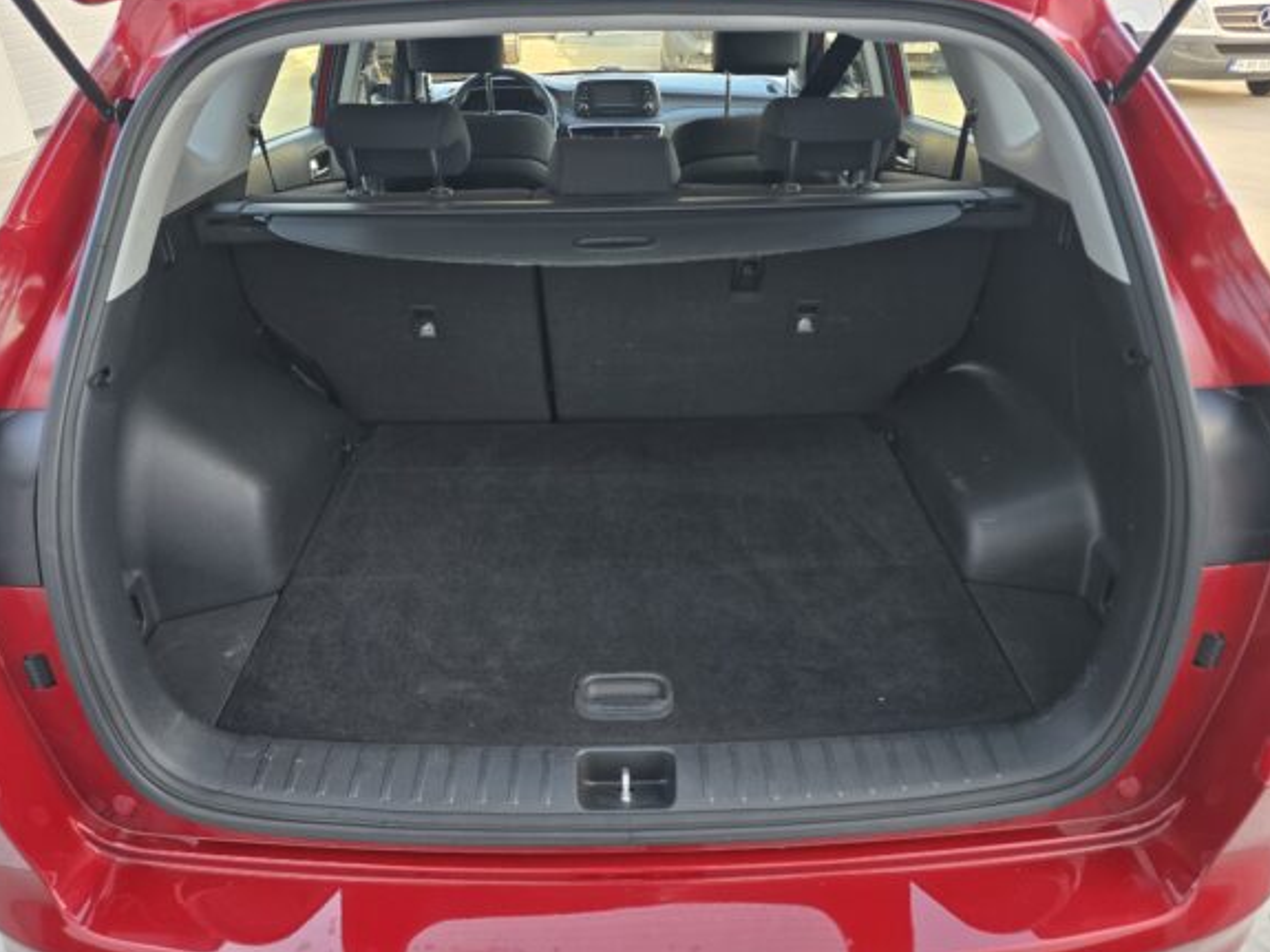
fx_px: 880
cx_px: 616
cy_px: 464
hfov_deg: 71.6
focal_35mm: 24
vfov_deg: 56.8
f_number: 1.7
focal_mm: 6.3
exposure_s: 1/180
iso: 125
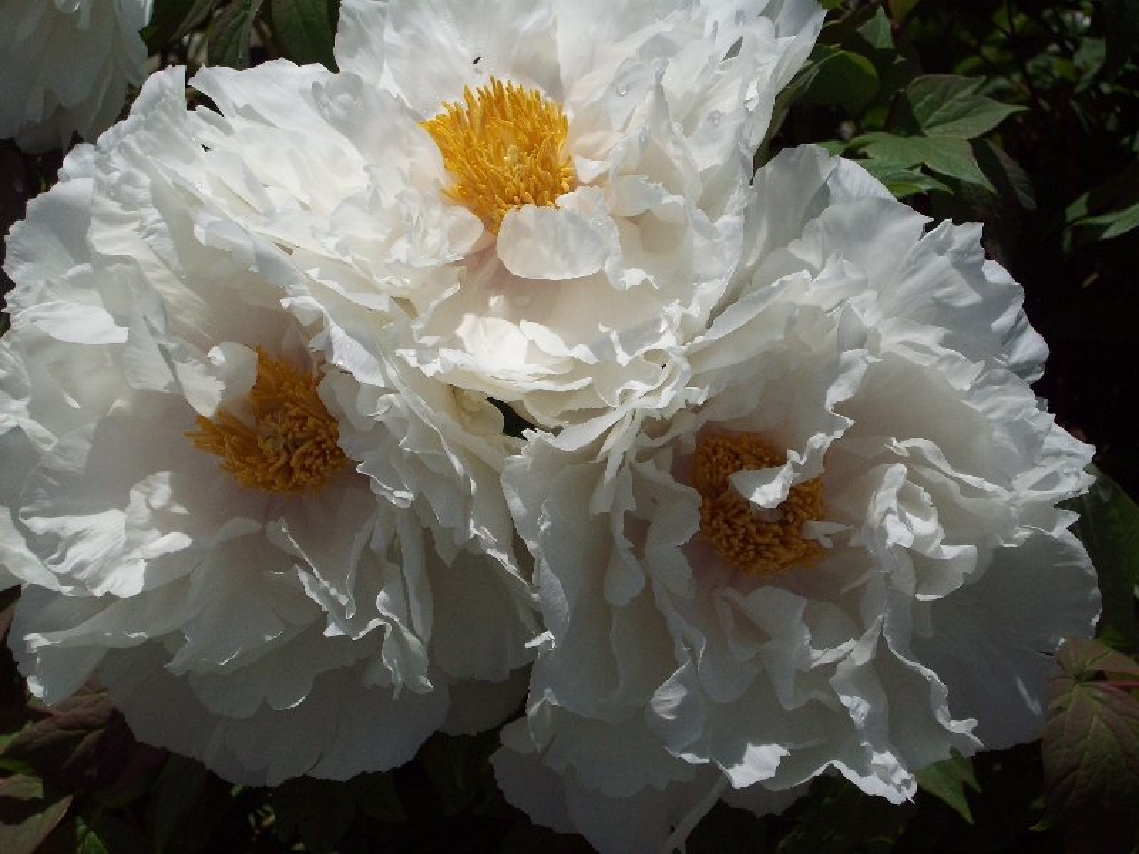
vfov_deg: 19.1
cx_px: 570
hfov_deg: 25.3
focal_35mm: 77
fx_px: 2534
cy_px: 427
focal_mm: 12.8
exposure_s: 1/709
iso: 80
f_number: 8.5
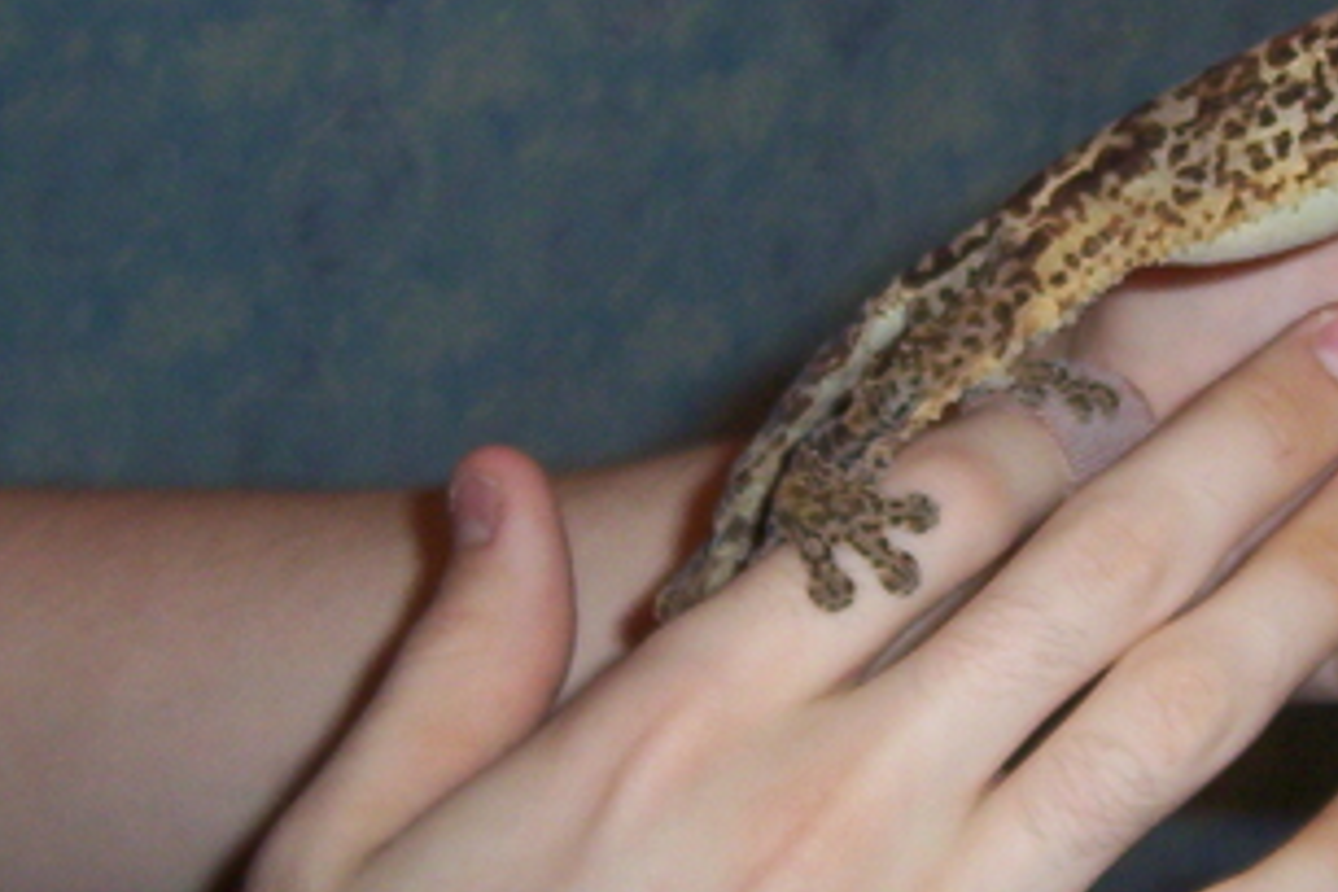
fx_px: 2899
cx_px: 1028
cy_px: 284
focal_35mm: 78
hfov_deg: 25.6
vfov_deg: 17.4
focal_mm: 5.54
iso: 140
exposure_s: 1/30
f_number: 2.76
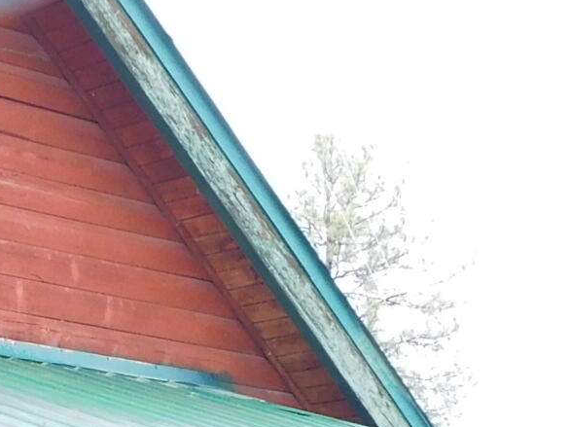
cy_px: 662
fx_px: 1940
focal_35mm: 118
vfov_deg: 11.9
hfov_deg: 15.7
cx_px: -201
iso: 125
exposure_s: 1/50
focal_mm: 4
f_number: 3
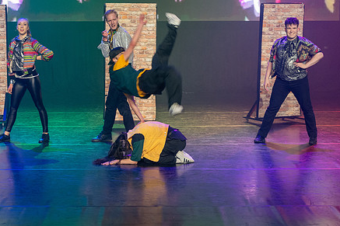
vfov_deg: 14.9
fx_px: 869
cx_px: 127
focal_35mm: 92
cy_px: 123
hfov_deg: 22.1
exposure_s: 1/100
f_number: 2.8
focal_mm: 62
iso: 3200
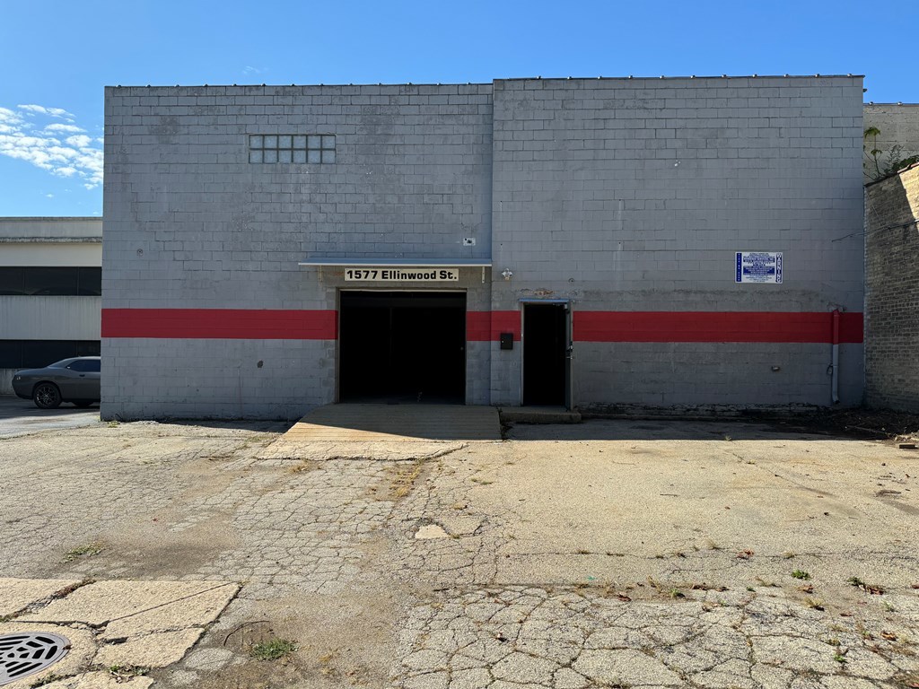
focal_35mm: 24
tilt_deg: -0.3
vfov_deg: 56.8
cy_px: 344
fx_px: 637
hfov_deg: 71.6
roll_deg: -1.6
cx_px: 460
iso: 80
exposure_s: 1/3413
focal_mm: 6.76
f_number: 1.78
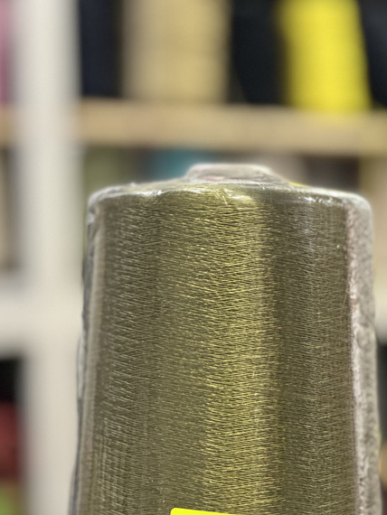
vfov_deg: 18.2
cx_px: 211
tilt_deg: +1.9
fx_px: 1609
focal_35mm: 108
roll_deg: +0.5
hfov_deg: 13.7
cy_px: 333
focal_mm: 9
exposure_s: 1/33
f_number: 2.8
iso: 250
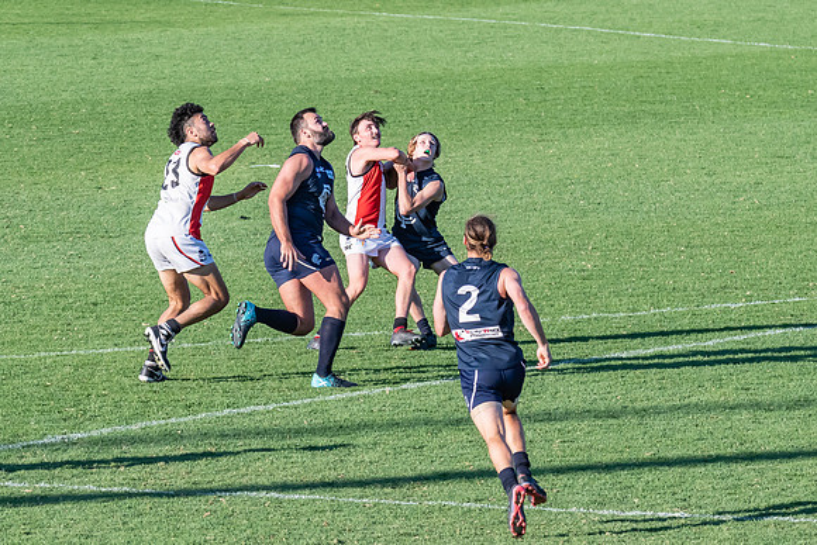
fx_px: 12426
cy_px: 245
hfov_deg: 3.8
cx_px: 341
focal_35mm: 547
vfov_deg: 2.5
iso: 800
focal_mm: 240
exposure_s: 1/1250
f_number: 10
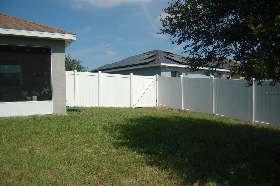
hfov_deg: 35.1
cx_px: 140
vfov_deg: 23.7
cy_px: 93
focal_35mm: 57
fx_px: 443
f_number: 5
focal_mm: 38
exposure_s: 1/2500
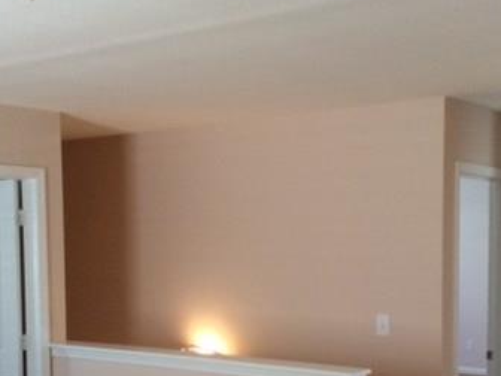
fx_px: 883
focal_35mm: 61
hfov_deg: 31.7
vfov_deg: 23.8
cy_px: 286
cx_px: 227
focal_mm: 3.3
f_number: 2.4
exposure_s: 1/24
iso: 80
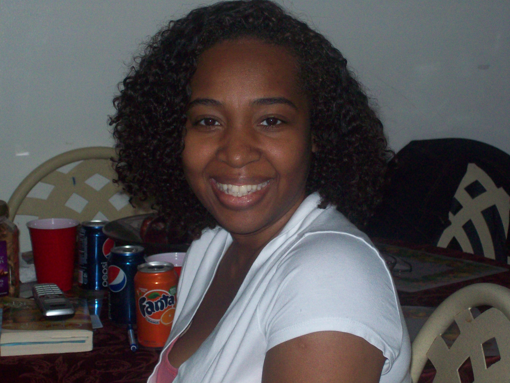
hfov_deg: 22.5
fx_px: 1282
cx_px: 255
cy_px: 192
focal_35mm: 87
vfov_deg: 17.0
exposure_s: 1/112
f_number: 4.3
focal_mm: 14.3
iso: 200
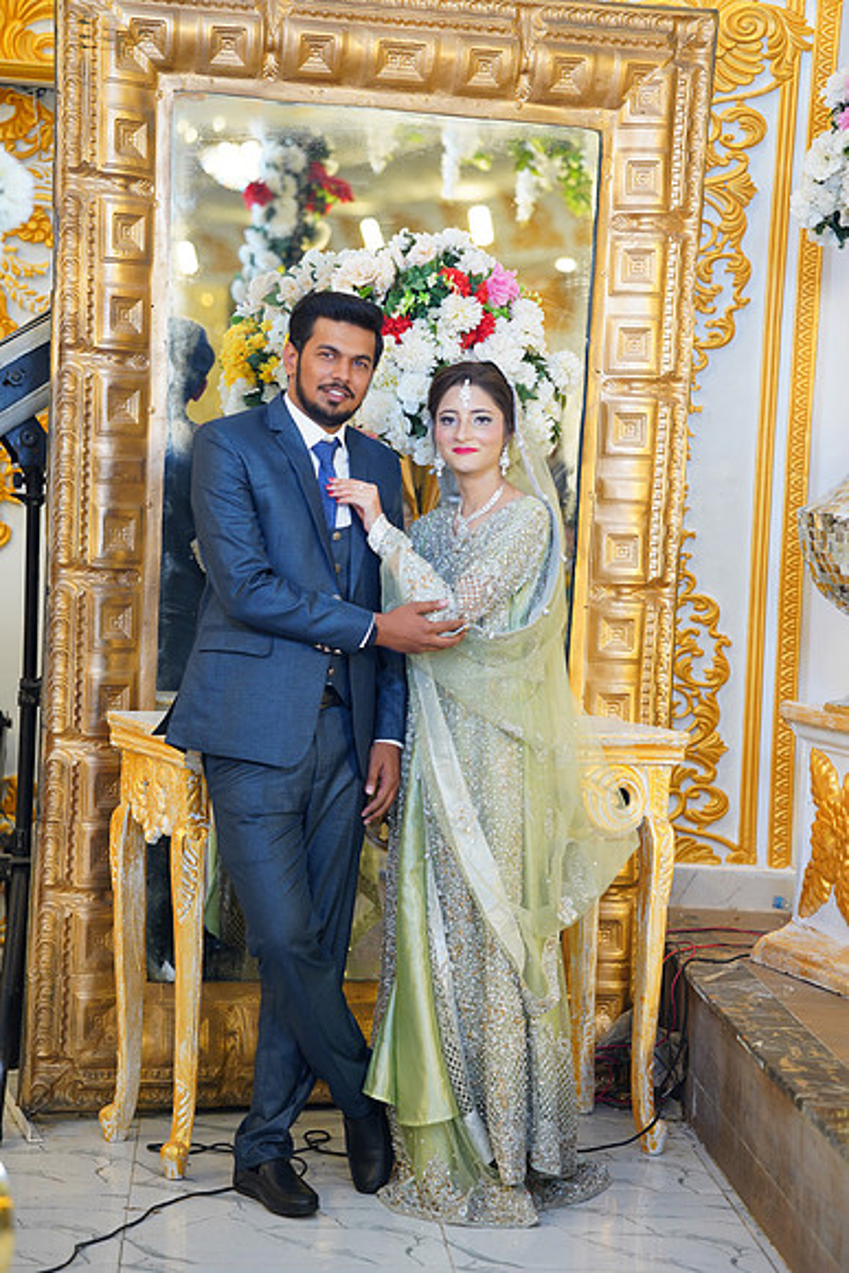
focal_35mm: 85
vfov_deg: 23.9
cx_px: 424
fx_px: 3005
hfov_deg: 16.1
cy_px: 636
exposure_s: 1/160
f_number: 2.5
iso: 320
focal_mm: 85
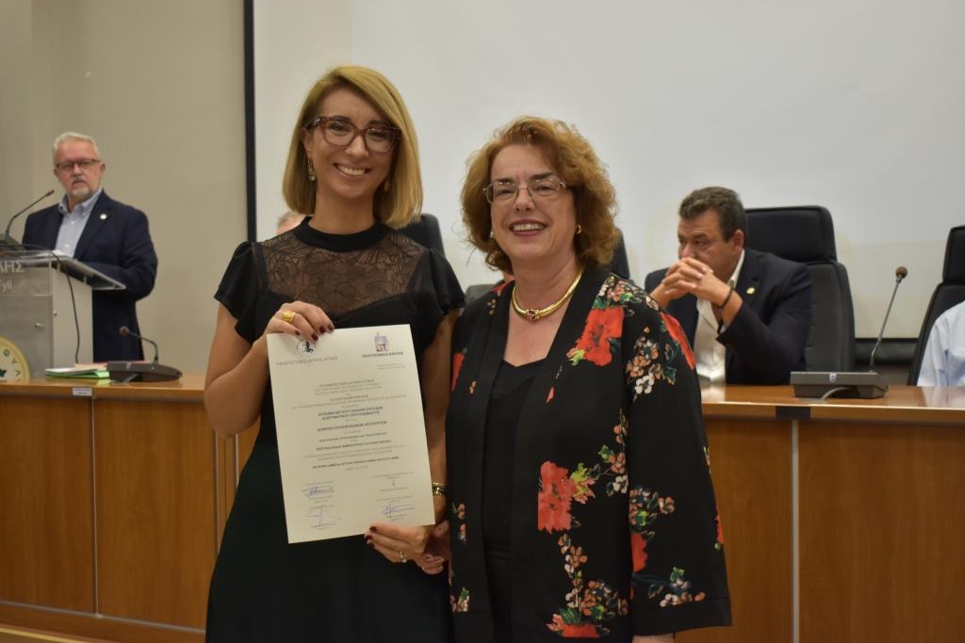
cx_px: 482
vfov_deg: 29.0
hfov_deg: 42.3
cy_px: 322
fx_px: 1247
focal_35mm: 46
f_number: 4.2
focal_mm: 31
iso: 800
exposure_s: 1/125
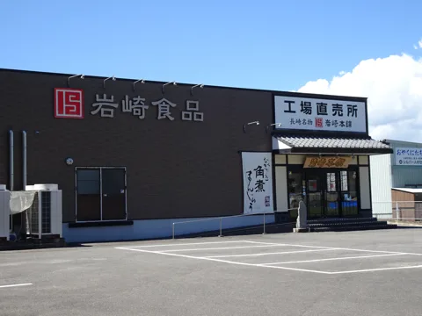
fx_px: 634
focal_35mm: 52
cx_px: 211
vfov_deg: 28.0
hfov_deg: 36.8
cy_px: 158
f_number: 4.5
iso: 80
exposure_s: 1/400
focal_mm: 8.84
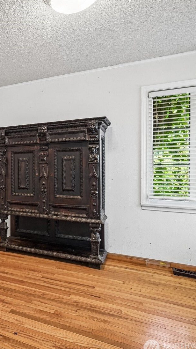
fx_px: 240
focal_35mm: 26
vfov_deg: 71.9
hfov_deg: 34.0
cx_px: -49
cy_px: 179
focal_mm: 16
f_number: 8
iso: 1600
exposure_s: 1/10
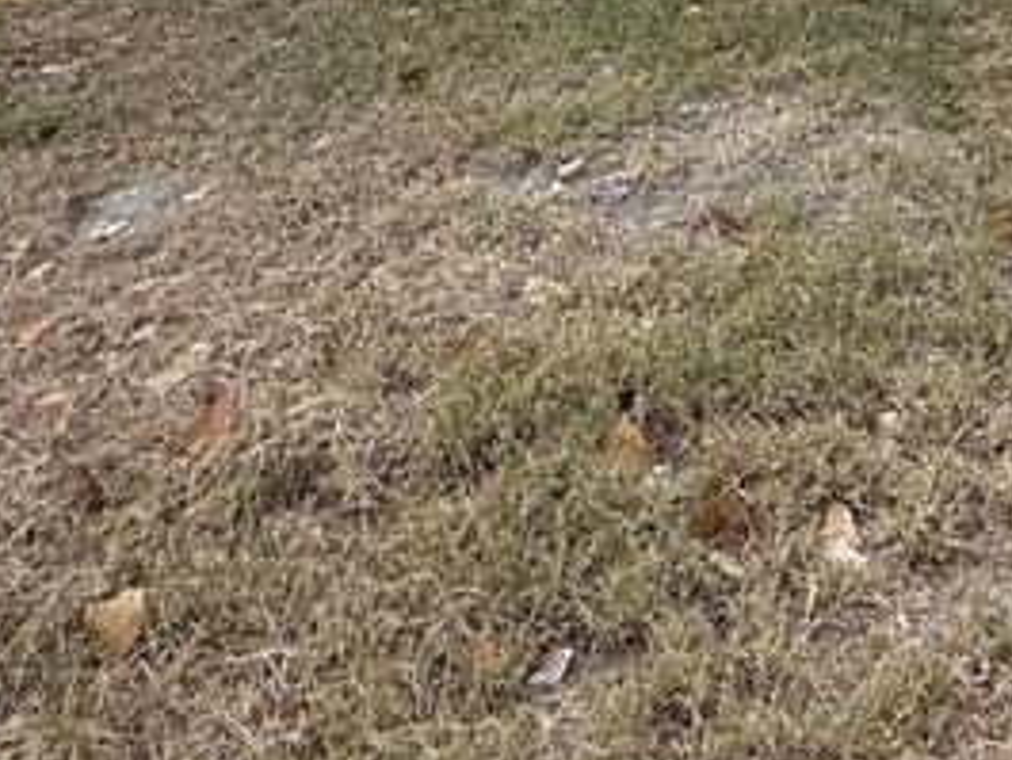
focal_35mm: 54
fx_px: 1579
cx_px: 928
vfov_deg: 19.9
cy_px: -600
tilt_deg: +2.1
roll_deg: +2.8
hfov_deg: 33.5
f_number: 2.2
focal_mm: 2.22
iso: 64
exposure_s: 1/433
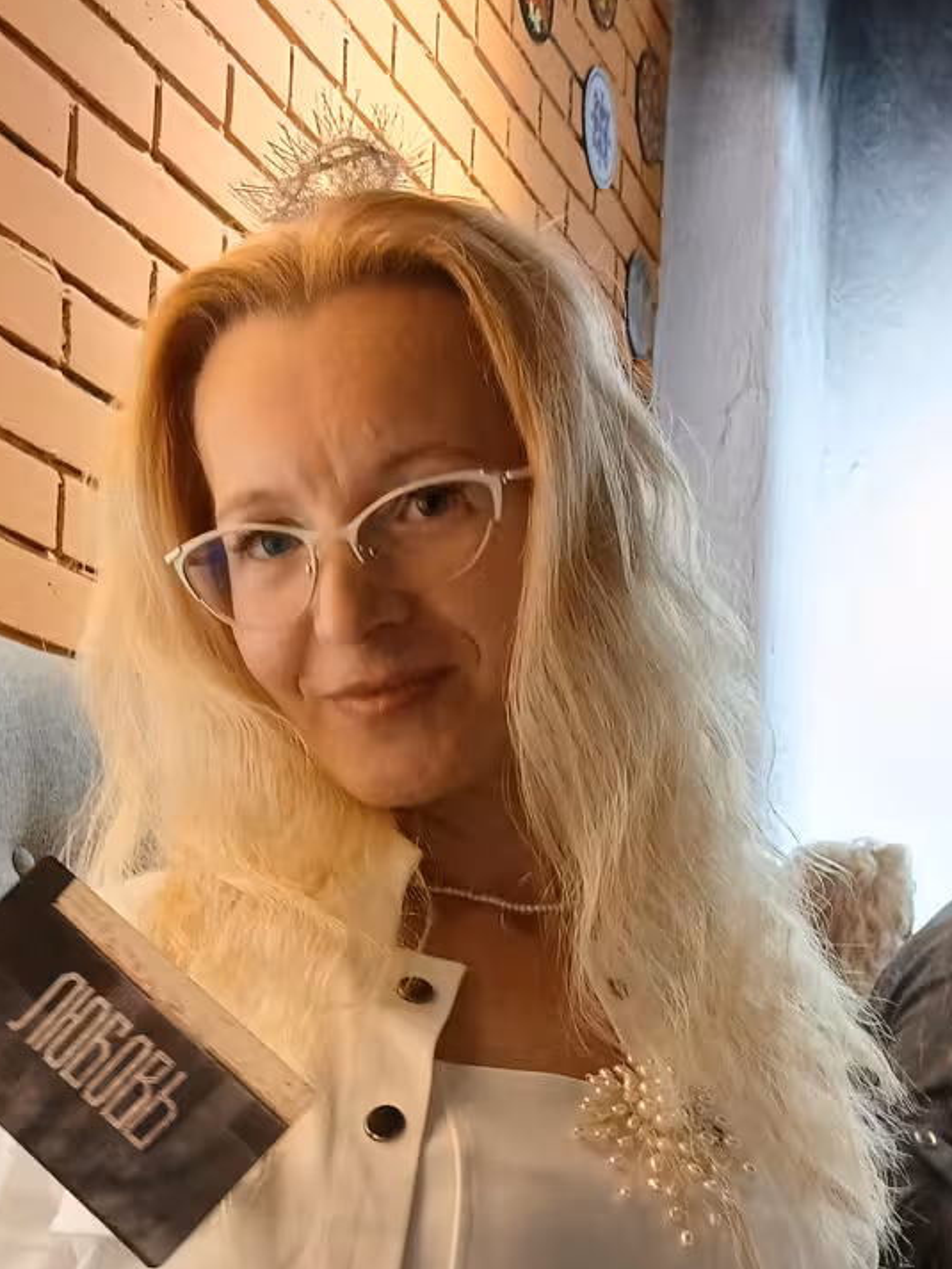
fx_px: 1283
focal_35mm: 35
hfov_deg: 40.2
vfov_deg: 51.9
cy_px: 815
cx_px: 319
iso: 250
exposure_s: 1/33.3
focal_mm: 3.98
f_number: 1.8
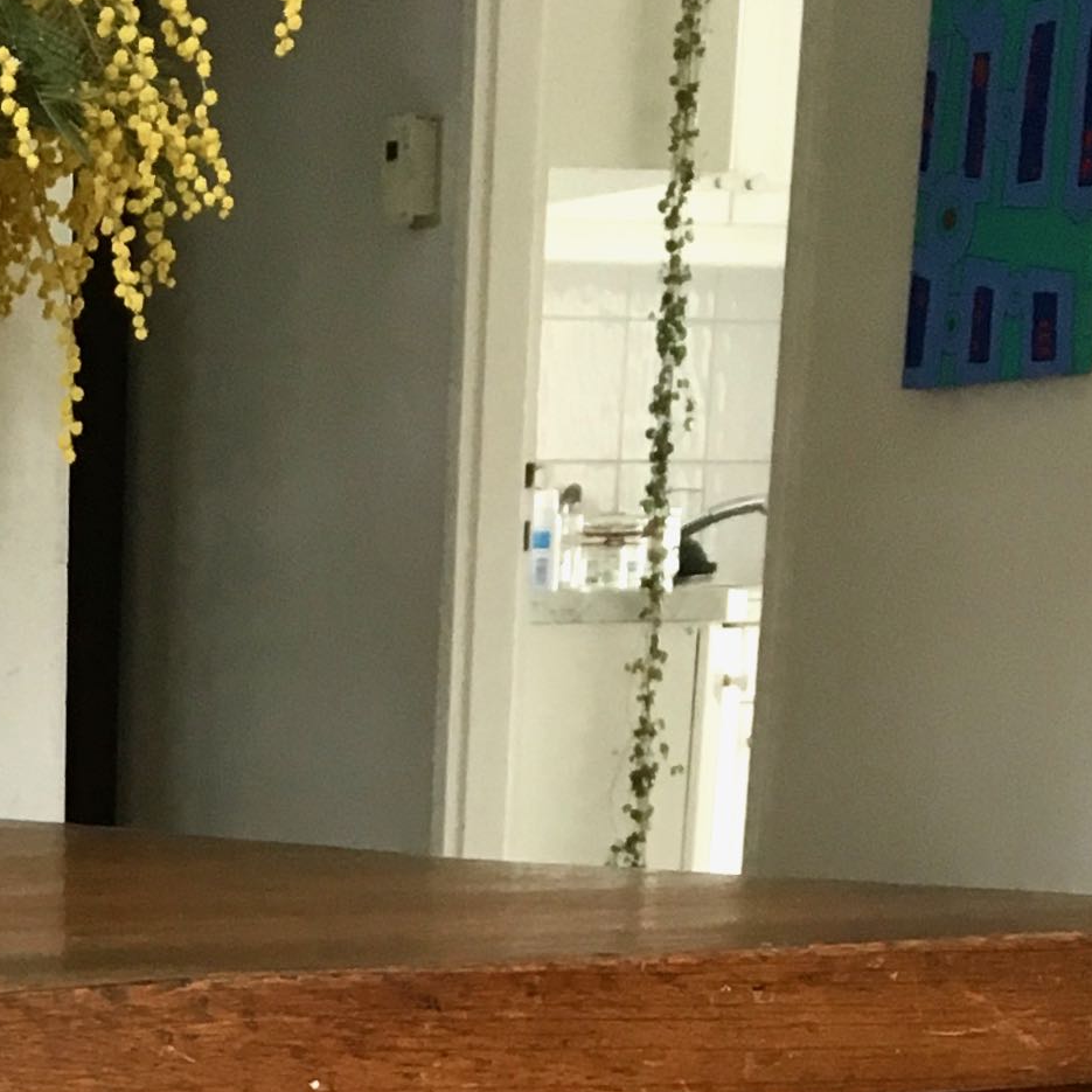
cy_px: 2225
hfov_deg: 15.7
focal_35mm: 108
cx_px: -125
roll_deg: +2.2
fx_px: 3855
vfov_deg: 13.6
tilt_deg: -23.4
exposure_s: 1/33
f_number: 2.2
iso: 100
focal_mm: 4.15
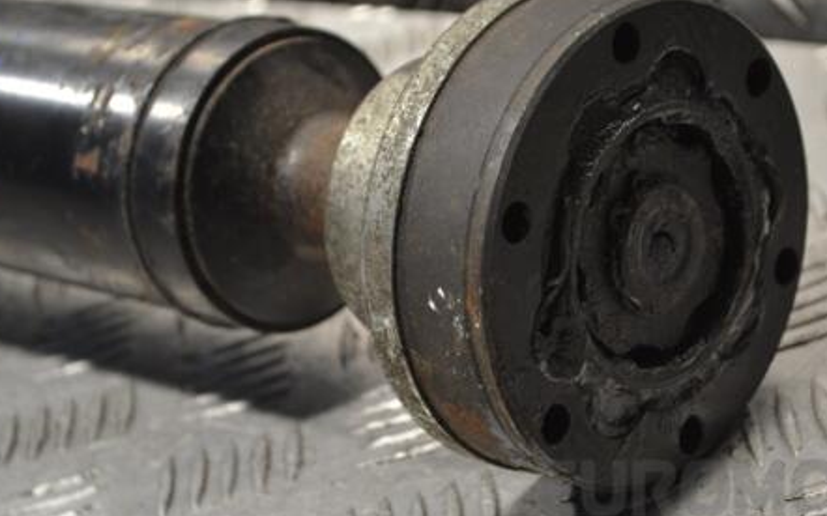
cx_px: 503
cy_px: 239
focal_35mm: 108
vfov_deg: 12.1
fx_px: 2434
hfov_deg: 19.3
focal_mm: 52
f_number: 5.6
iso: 400
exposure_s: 1/50
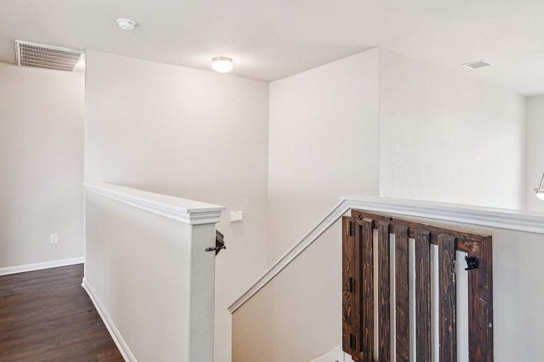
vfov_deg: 55.0
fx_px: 347
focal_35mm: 23
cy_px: 165
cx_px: 295
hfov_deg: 76.0
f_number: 8
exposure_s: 1/10
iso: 400
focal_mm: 16
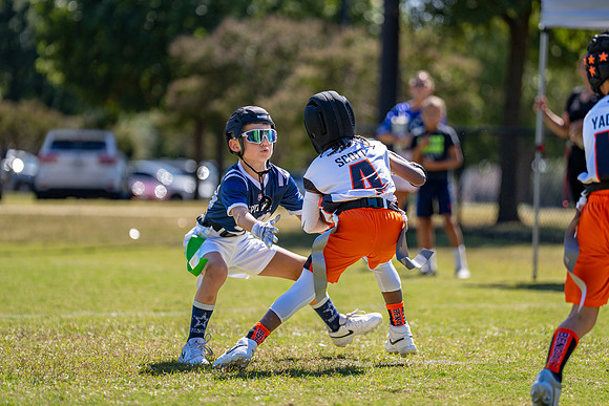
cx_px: 323
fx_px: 3159
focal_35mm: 187
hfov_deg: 11.0
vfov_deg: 7.4
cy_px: 187
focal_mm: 160
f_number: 2.8
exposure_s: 1/2000
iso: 160
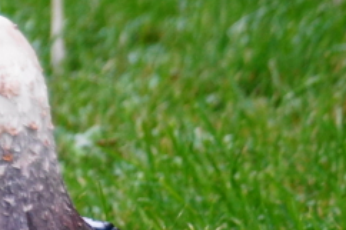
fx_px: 2670
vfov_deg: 4.9
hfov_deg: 7.1
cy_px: 151
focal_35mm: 278
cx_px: -416
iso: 400
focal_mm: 40
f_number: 4.5
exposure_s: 1/60
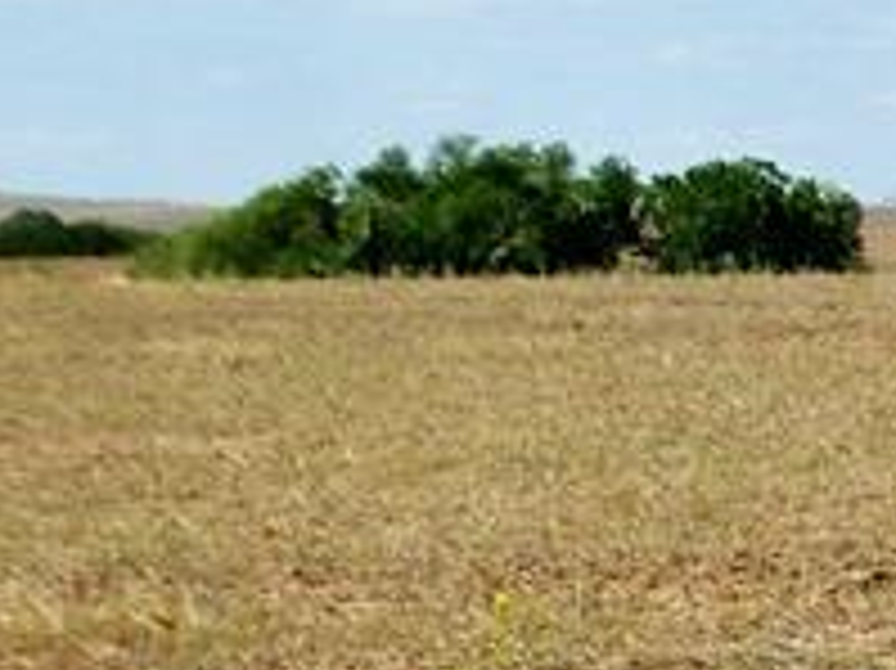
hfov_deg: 5.8
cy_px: 953
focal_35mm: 335
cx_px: 1576
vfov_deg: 4.4
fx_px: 8666
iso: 80
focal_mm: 11.6
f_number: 8.4
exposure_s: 1/200
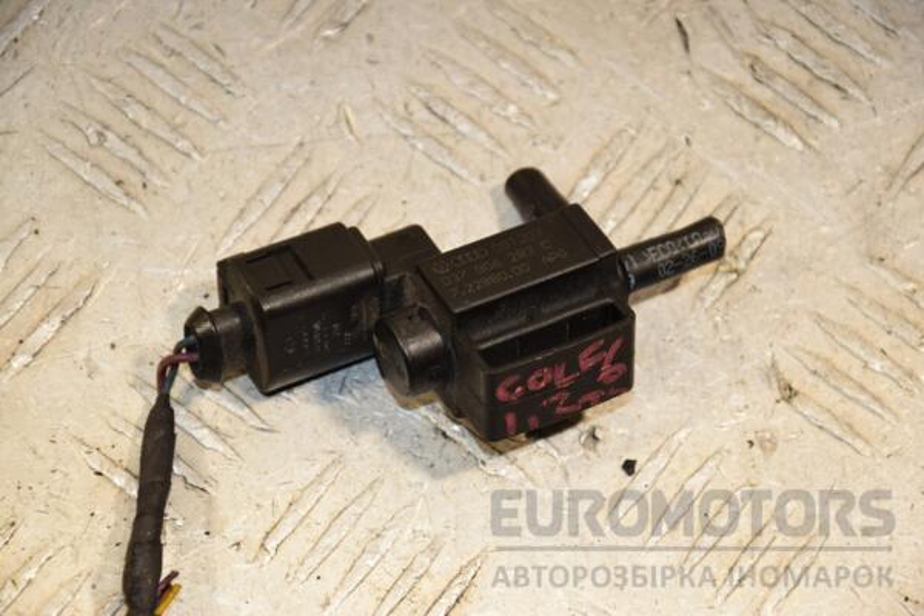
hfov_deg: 13.0
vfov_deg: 8.7
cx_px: 462
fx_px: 4042
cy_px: 308
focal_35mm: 158
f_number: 7.1
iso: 800
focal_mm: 105
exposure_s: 1/200
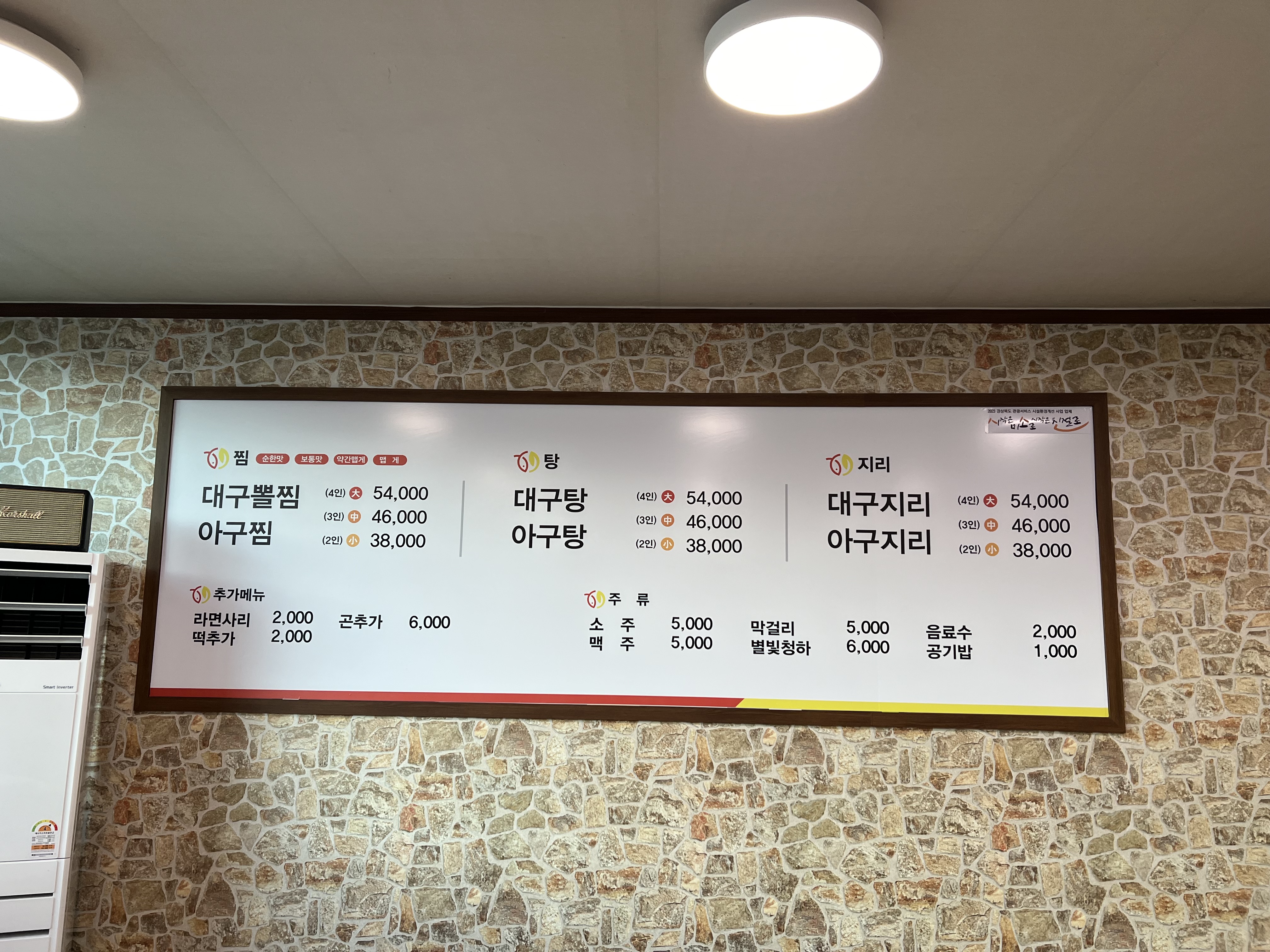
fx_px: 954
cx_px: 635
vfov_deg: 53.1
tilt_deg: +7.7
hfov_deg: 67.3
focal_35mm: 26
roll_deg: -0.9
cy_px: 476
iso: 100
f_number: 1.5
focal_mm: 5.7
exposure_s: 1/120
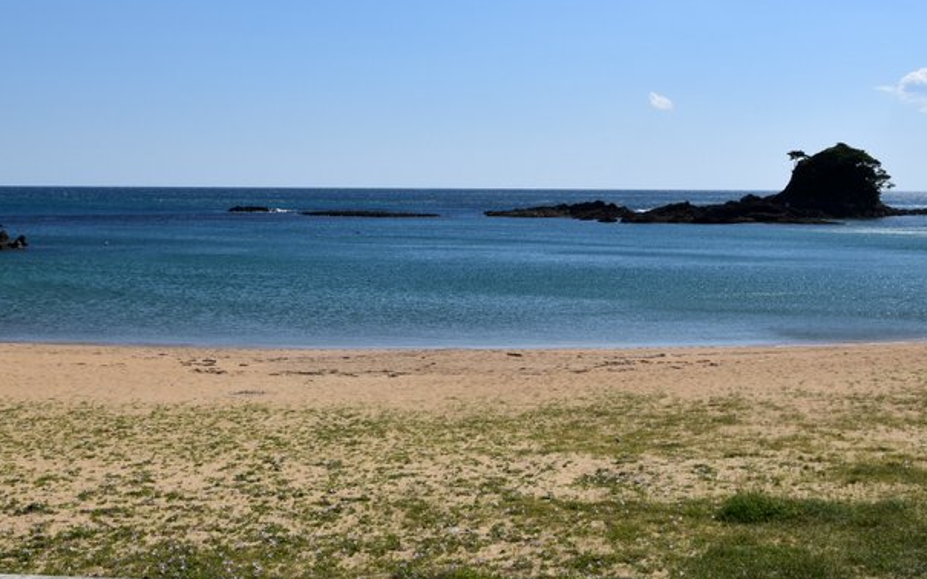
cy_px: 159
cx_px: 441
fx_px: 1206
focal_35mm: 48
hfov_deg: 42.0
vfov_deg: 26.7
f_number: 11
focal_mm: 21
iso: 200
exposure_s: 1/500
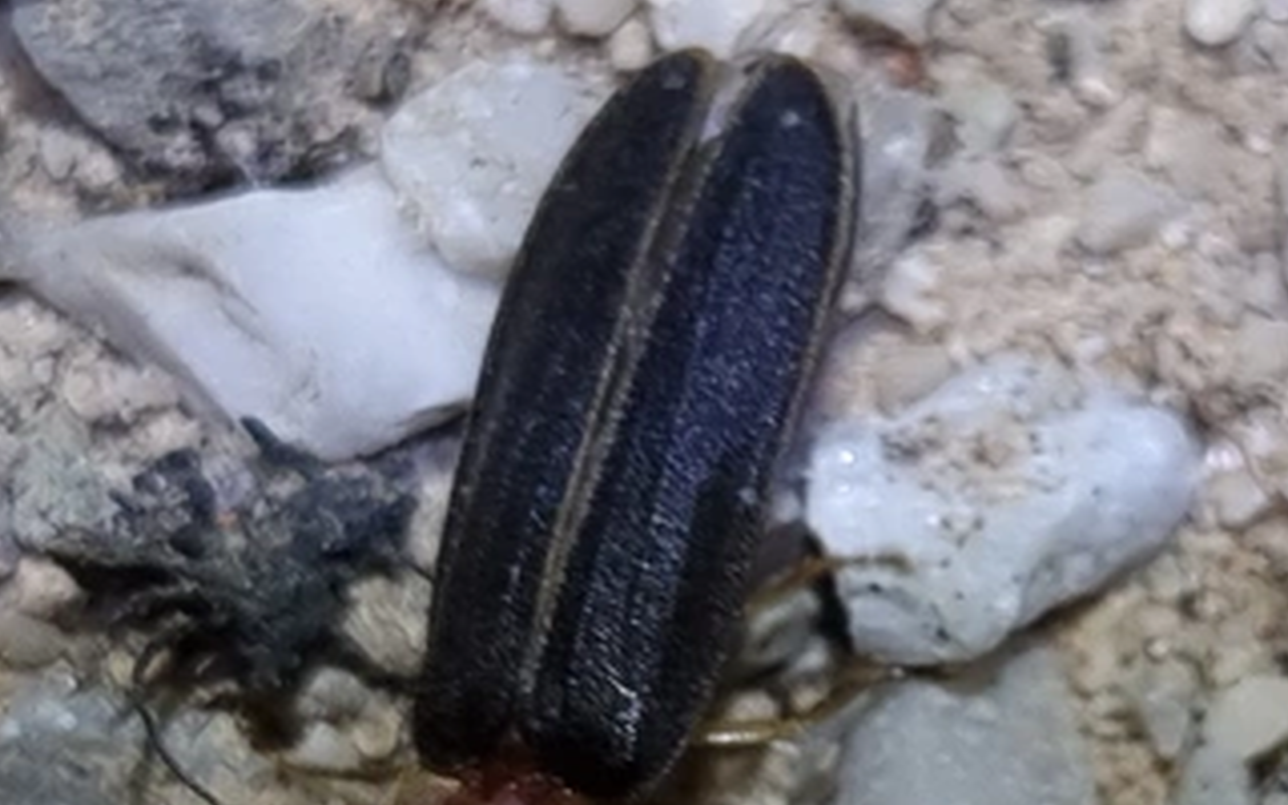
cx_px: 596
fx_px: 1931
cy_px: 634
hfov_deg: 36.9
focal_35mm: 55
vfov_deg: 23.2
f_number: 1.8
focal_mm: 5.4
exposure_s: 1/200
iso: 100
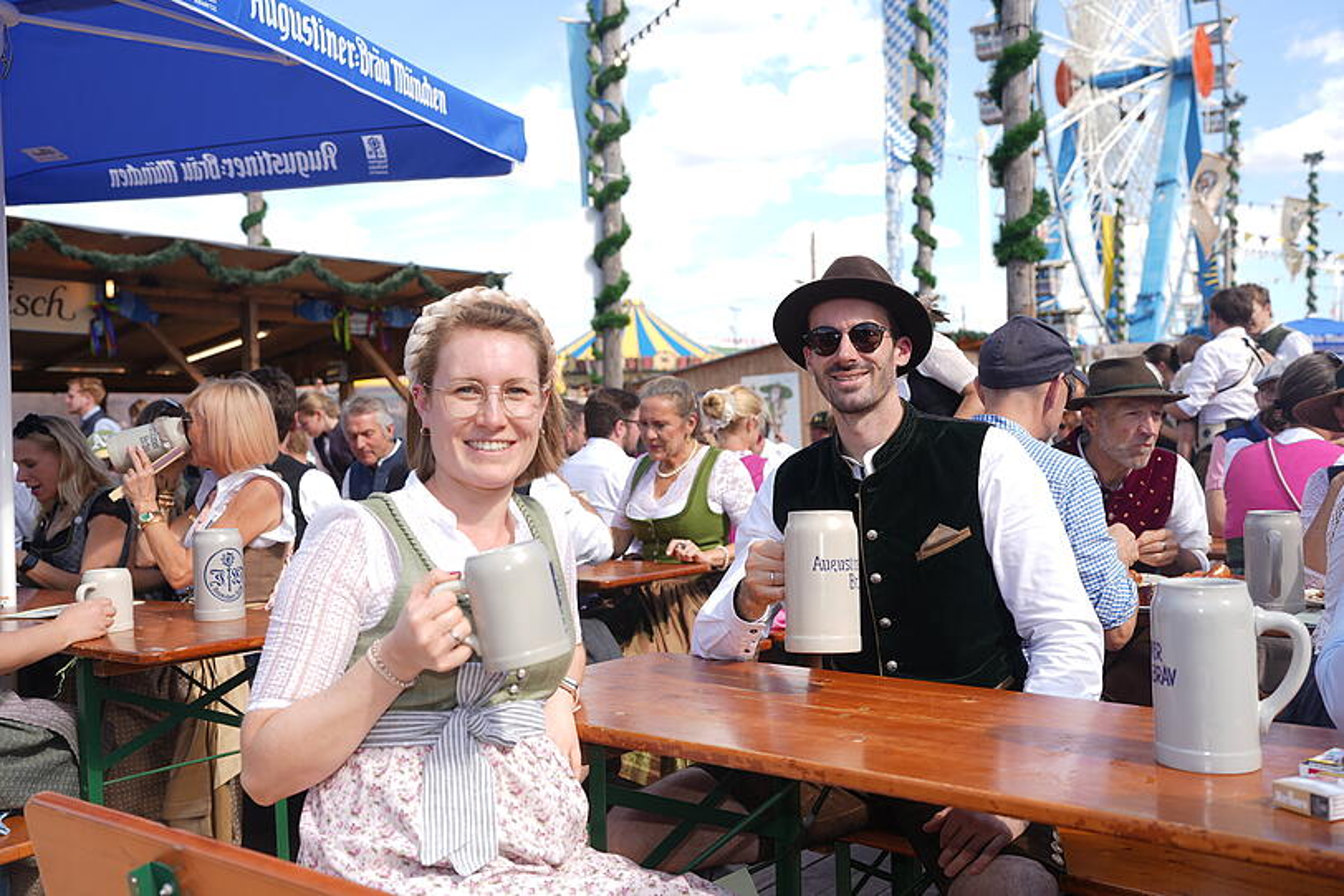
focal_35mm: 35
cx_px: 672
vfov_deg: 37.8
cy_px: 448
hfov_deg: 54.4
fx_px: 1306
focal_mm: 35
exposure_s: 1/250
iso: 50
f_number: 4
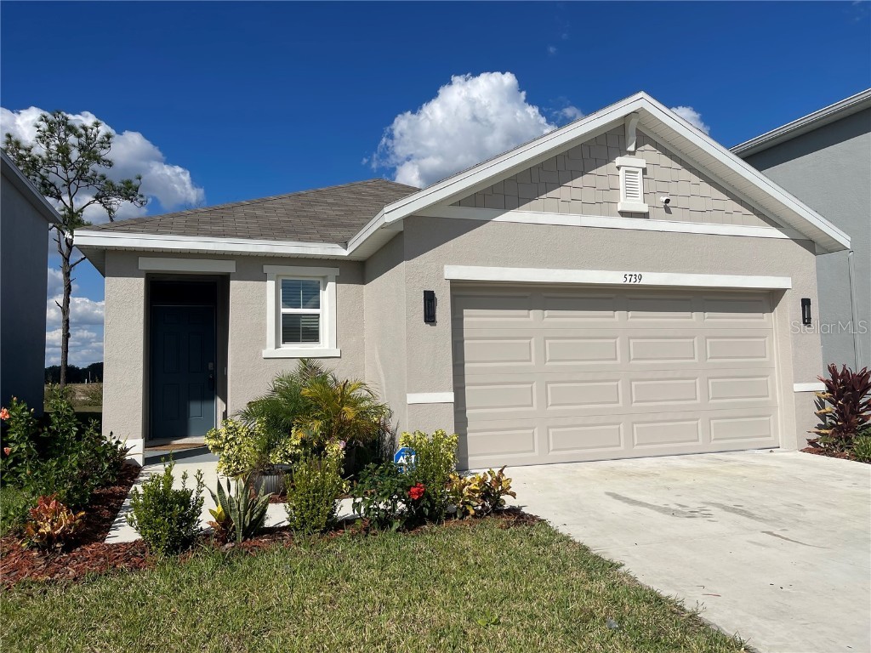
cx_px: 436
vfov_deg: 53.1
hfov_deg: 67.3
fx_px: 654
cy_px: 326
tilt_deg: +3.1
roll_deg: +2.0
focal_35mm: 26
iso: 32
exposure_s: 1/9174
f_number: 1.6
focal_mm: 5.1
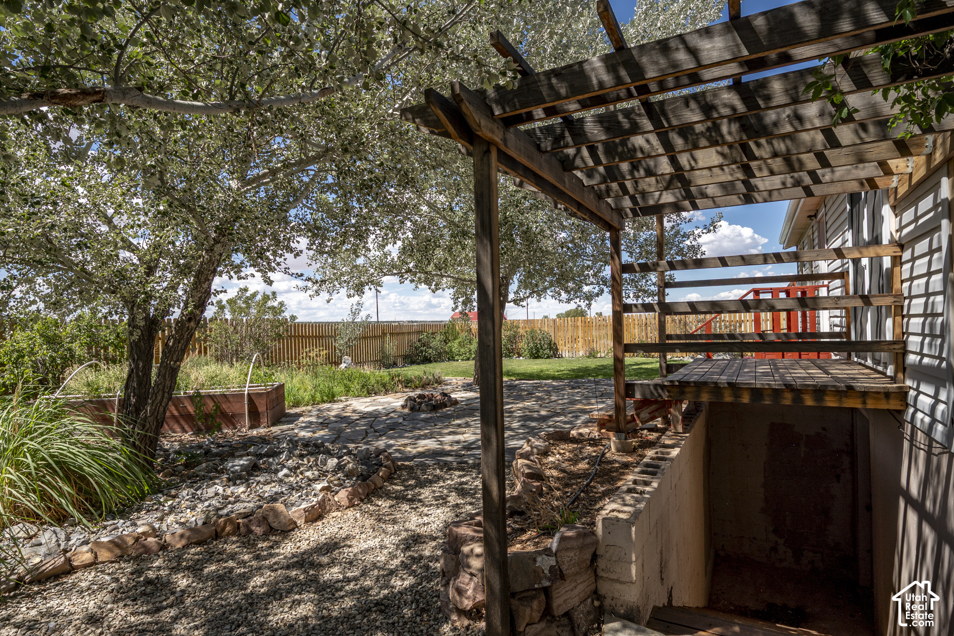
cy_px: 318
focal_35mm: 20
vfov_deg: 61.9
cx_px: 477
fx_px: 530
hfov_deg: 84.0
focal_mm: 20
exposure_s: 1/200
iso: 250
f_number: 13
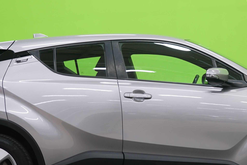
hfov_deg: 20.6
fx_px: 679
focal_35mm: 99
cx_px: 160
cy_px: 90
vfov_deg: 13.8
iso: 400
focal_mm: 48
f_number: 4.5
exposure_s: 1/8
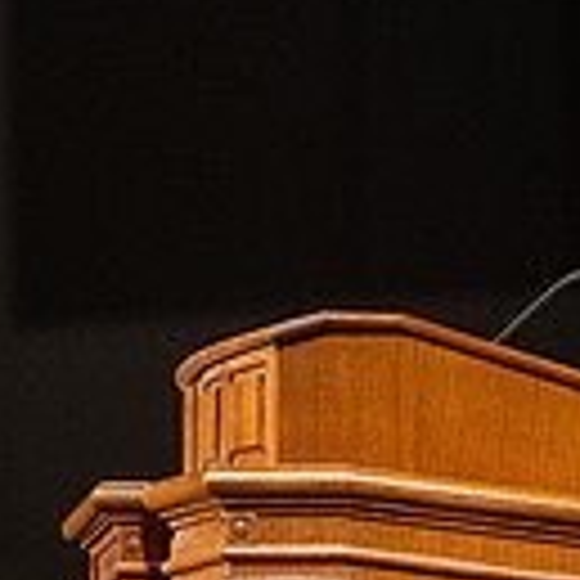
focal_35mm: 789
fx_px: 14957
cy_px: 47
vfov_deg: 2.2
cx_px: 351
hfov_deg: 2.2
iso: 1250
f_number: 2.8
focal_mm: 200
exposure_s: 1/200
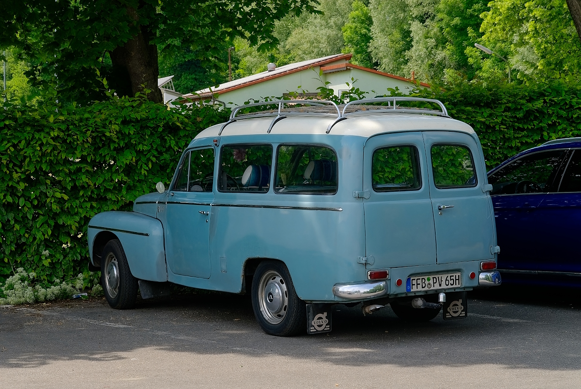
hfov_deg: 20.9
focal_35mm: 98
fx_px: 1575
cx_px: 290
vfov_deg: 14.1
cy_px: 194
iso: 500
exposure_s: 1/250
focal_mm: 65
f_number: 9
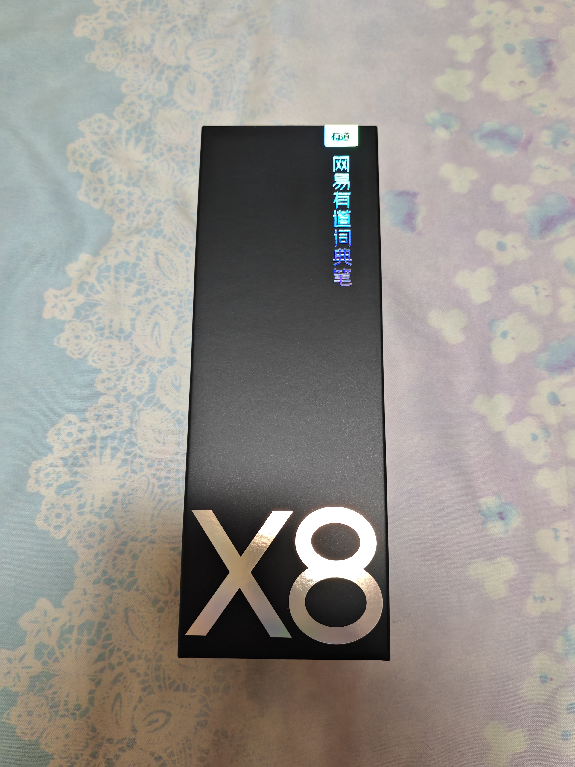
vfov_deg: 65.3
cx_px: 288
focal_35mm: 27
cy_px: 384
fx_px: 598
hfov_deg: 51.4
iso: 800
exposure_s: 1/33
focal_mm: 5.52
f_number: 1.95
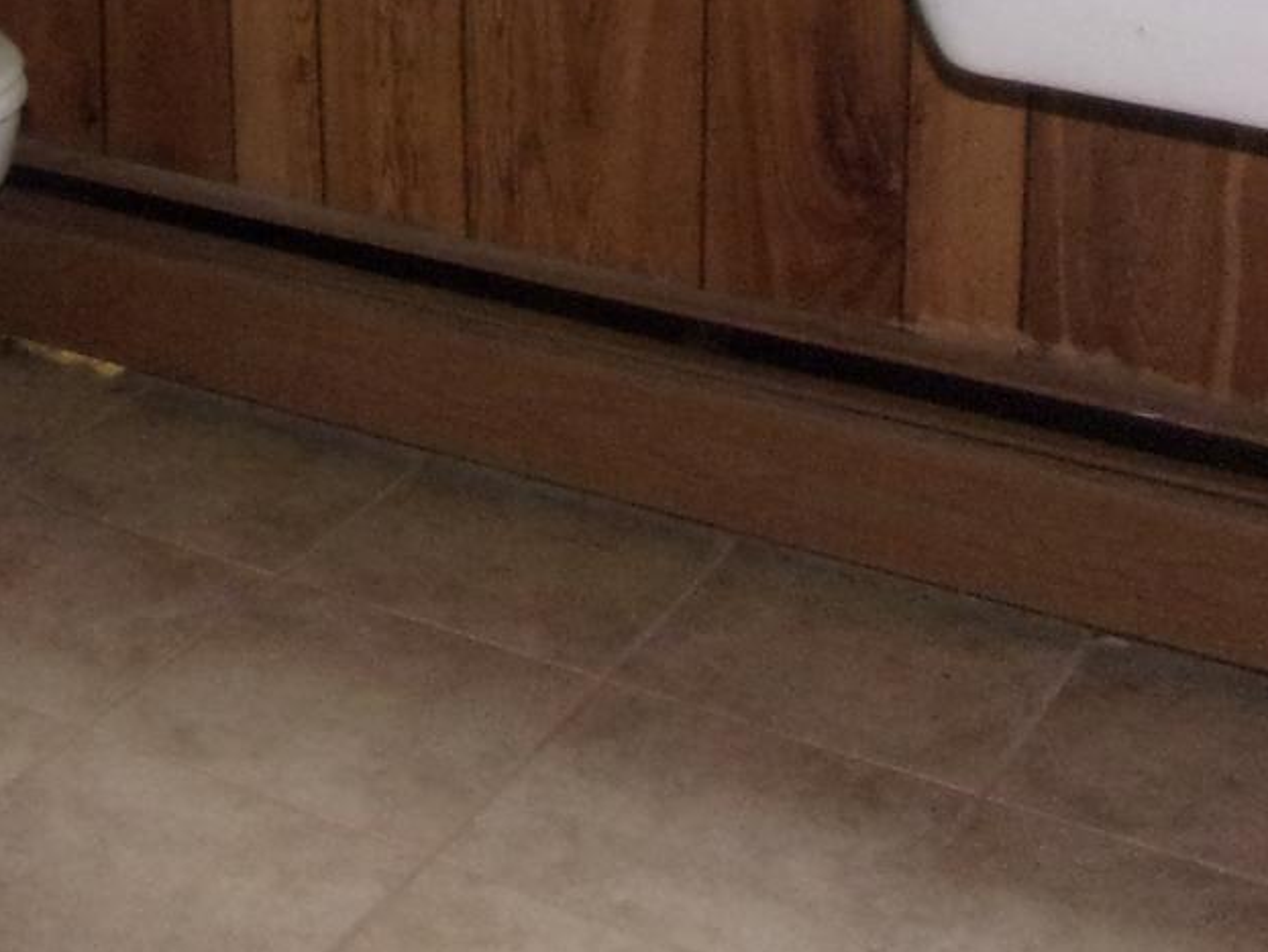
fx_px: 2895
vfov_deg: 17.0
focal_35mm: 79
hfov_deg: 23.1
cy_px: -442
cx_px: -167
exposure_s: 1/34
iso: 200
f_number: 3.3
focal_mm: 4.3
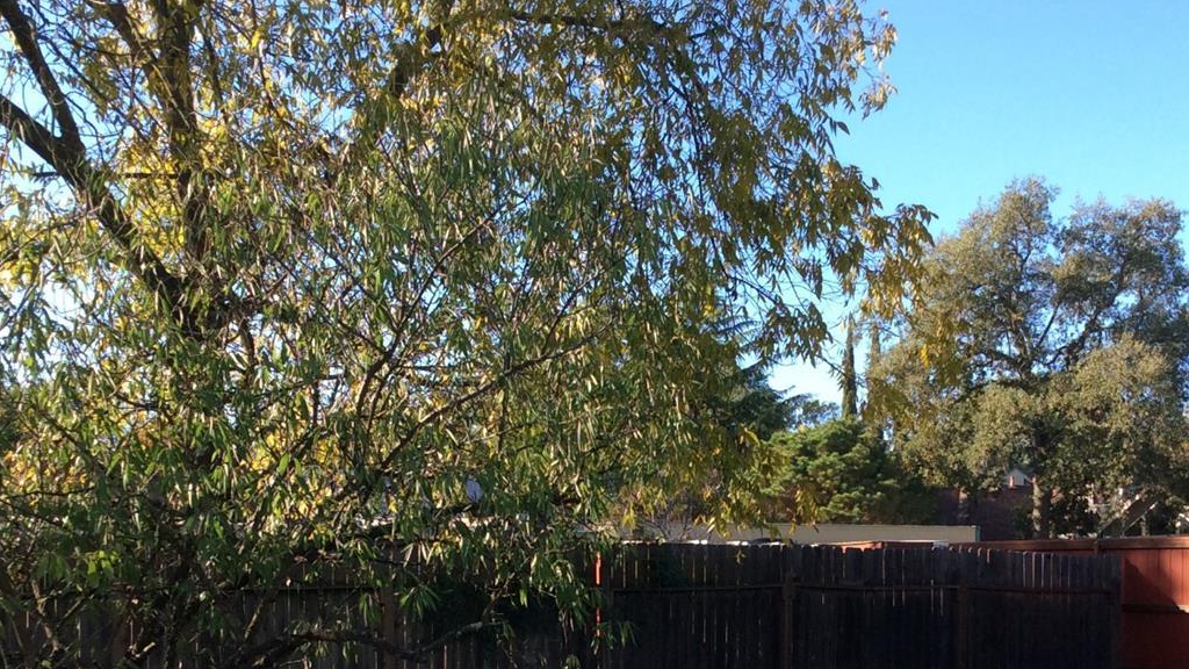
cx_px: 593
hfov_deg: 40.6
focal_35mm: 51
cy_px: 614
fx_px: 1608
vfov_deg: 22.9
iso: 32
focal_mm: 3.3
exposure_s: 1/447
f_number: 2.4
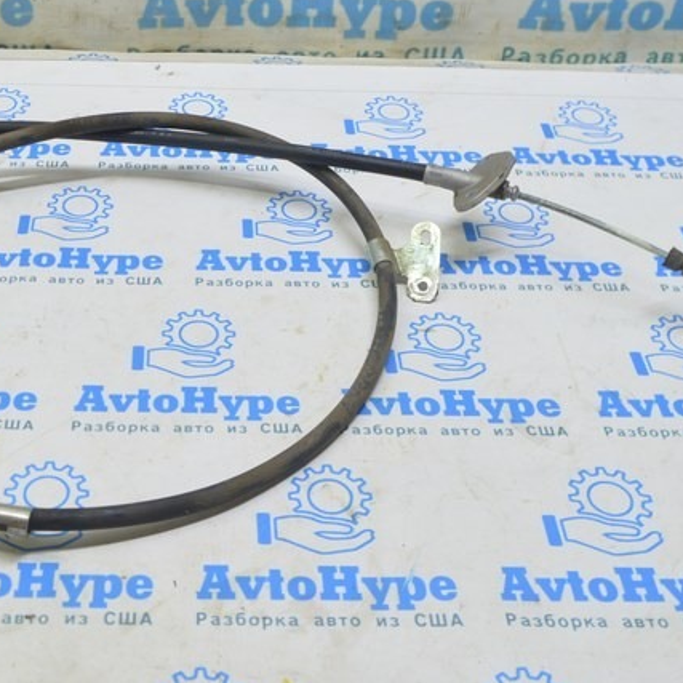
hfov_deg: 30.6
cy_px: 191
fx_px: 1228
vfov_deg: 30.7
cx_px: 184
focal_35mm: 55
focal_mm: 18
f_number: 5.6
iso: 400
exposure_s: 1/20
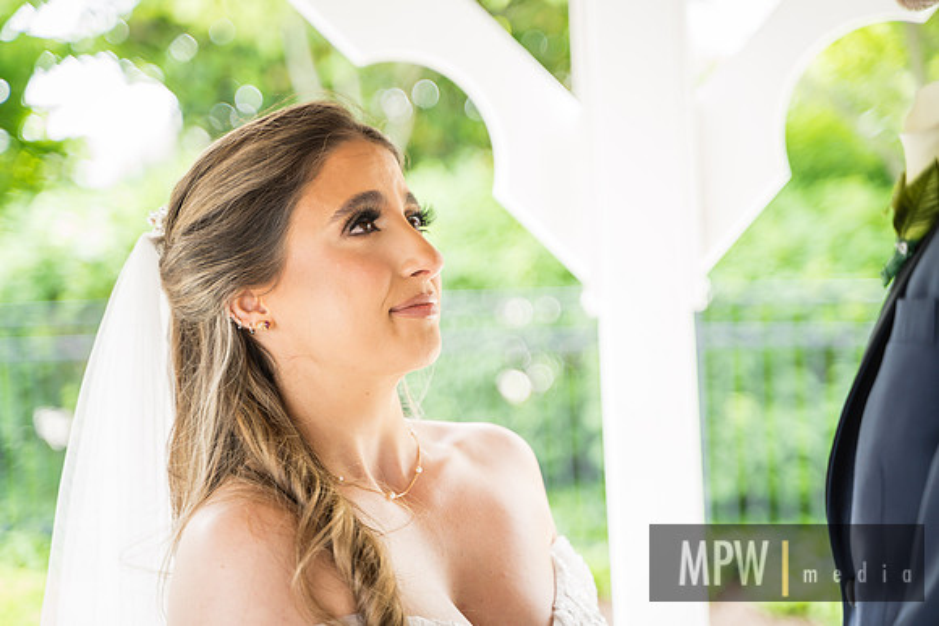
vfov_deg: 17.1
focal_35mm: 80
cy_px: 313
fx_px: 2090
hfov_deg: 25.3
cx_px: 470
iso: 125
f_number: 2.8
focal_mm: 75
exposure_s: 1/80
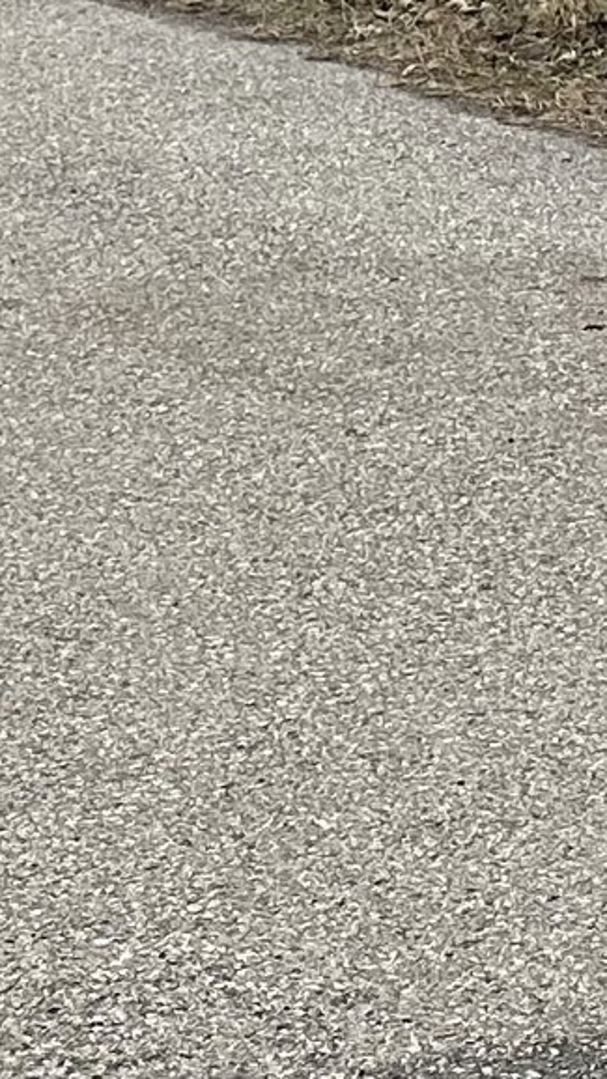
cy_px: -805
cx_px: 2135
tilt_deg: -2.4
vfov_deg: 13.9
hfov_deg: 7.2
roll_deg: +0.8
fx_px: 3978
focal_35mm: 139
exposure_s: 1/1227
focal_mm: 6.86
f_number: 1.78
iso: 80
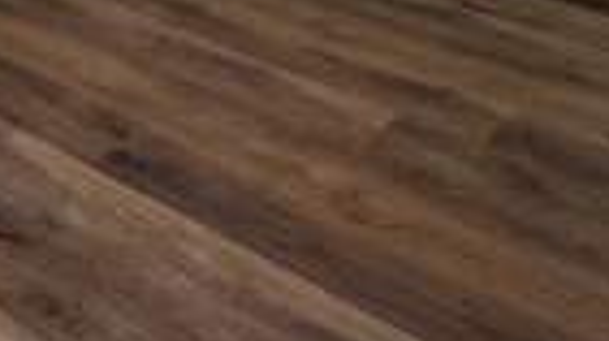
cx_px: 71
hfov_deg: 28.4
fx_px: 1162
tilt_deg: -10.3
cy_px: -285
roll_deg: +0.6
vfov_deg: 14.5
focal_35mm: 72
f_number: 2.2
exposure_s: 1/60
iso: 250
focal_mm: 2.22
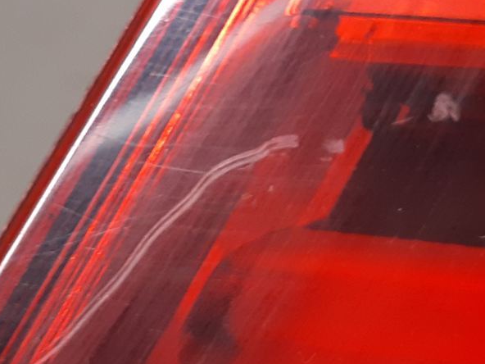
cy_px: 123
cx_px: 111
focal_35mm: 90
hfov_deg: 21.6
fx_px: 1261
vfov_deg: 16.4
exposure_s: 1/50
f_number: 1.7
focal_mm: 3.93
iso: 200
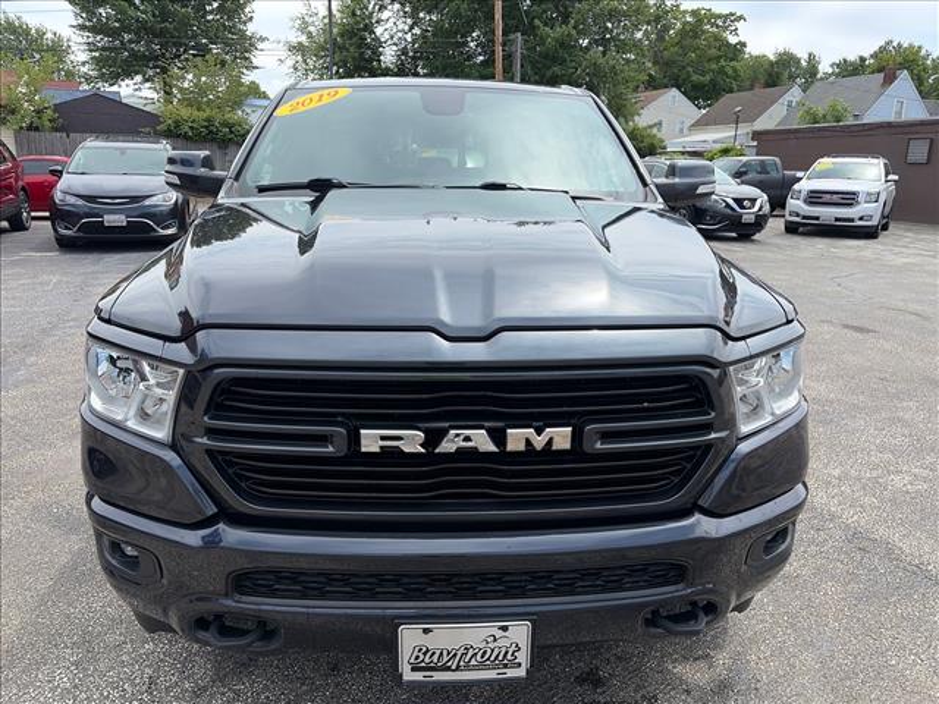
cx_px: 470
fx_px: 705
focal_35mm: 26
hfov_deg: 67.3
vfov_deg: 53.1
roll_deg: -0.9
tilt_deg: -14.3
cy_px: 352
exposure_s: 1/2364
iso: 50
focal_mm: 5.96
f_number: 1.6
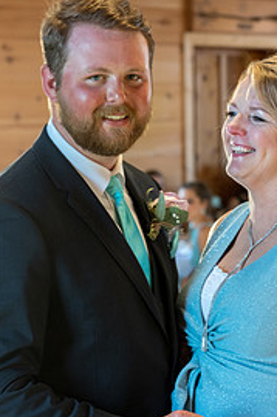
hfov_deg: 11.7
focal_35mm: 117
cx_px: 187
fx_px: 1352
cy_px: 296
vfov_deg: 17.4
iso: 1250
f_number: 4.5
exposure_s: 1/80
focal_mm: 70
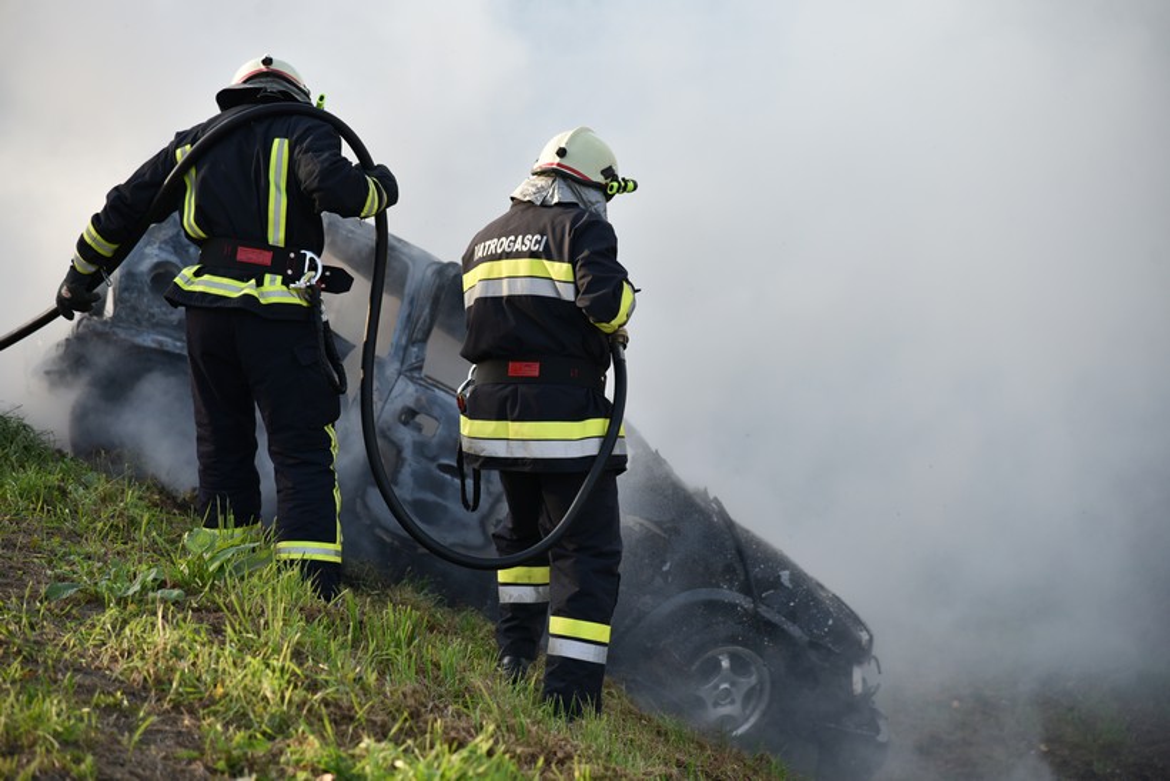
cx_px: 585
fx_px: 3900
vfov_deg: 11.4
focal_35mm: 120
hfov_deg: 17.1
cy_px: 390
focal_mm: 120
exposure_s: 1/800
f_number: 4
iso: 400
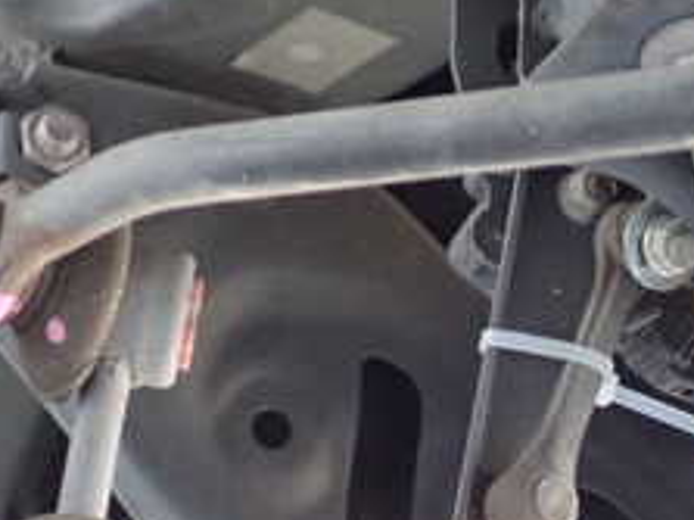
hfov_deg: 20.0
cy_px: 343
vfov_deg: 15.2
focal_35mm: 97
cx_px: 579
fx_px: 1944
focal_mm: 6.37
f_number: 2.5
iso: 800
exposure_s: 1/30
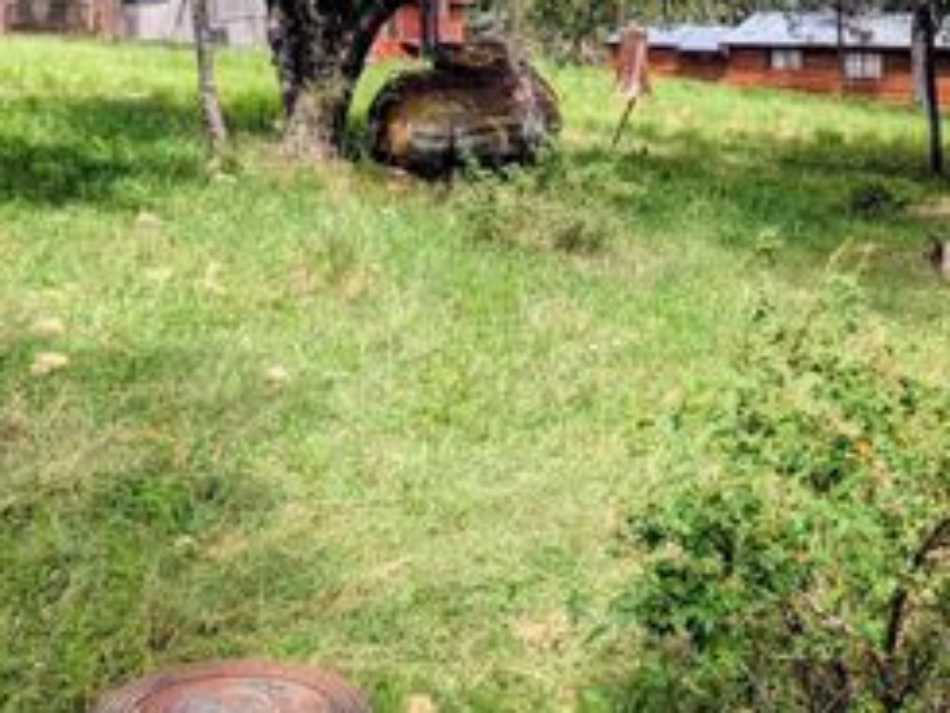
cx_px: 694
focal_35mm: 49
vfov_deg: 28.8
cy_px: 112
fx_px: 1345
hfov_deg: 38.1
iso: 19
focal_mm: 6.9
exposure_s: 1/647
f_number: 1.68
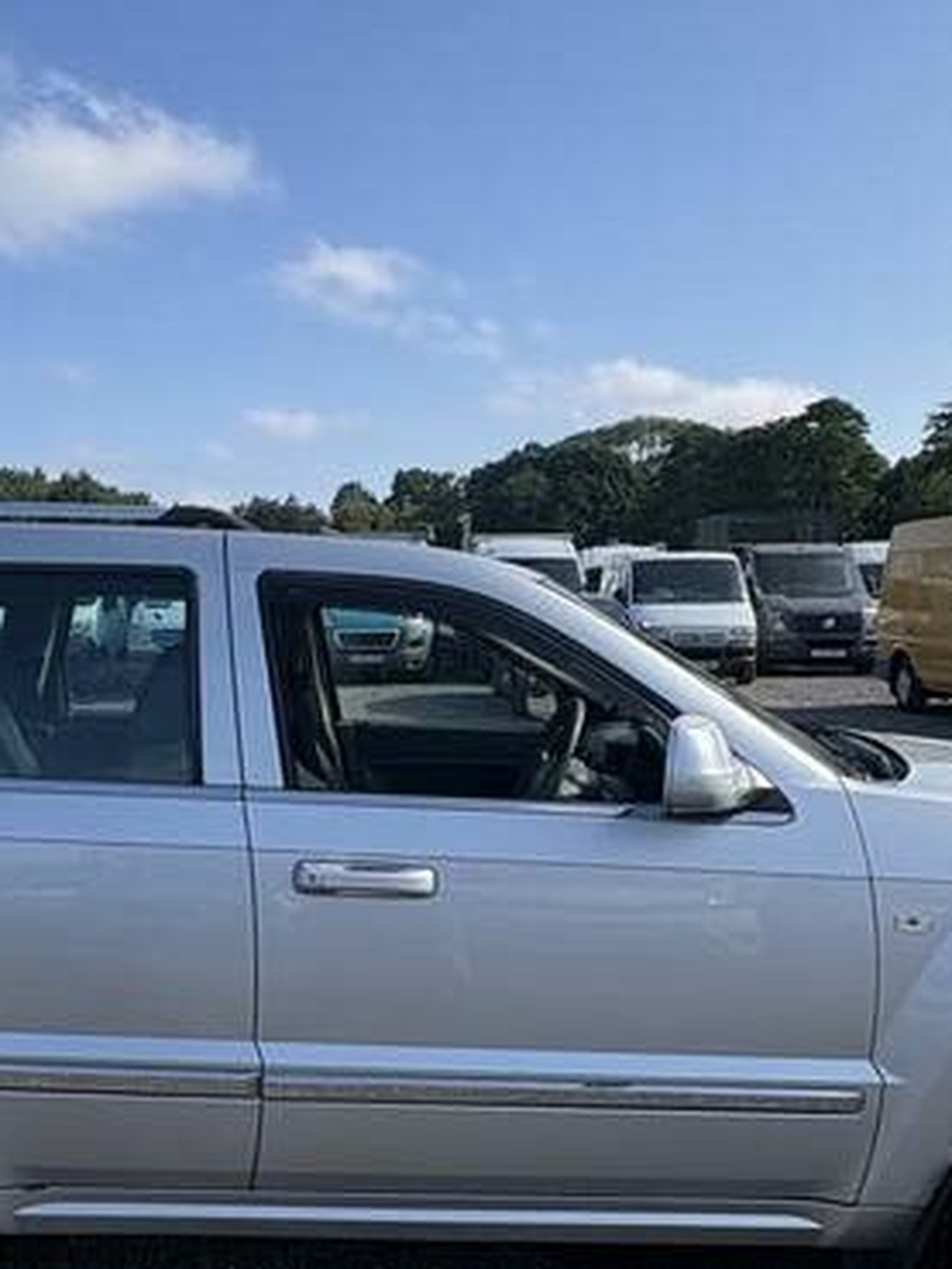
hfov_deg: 41.6
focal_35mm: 34
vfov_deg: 53.9
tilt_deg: -1.7
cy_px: 657
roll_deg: +1.8
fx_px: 1246
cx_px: 371
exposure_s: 1/1506
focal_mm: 2.22
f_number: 2.2
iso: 50
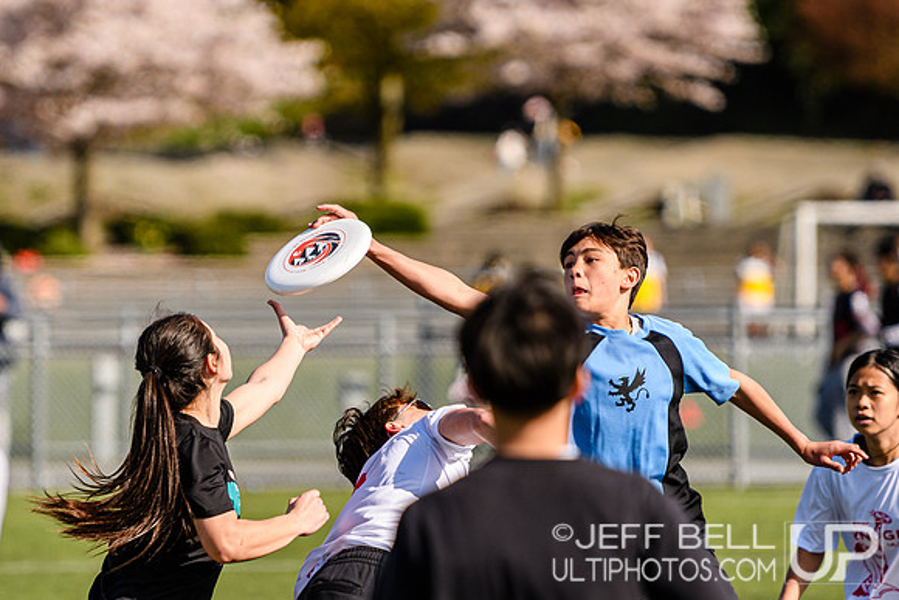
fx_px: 11555
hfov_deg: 4.5
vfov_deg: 3.0
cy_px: 310
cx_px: 362
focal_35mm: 463
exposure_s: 1/2500
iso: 160
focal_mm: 200
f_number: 3.2
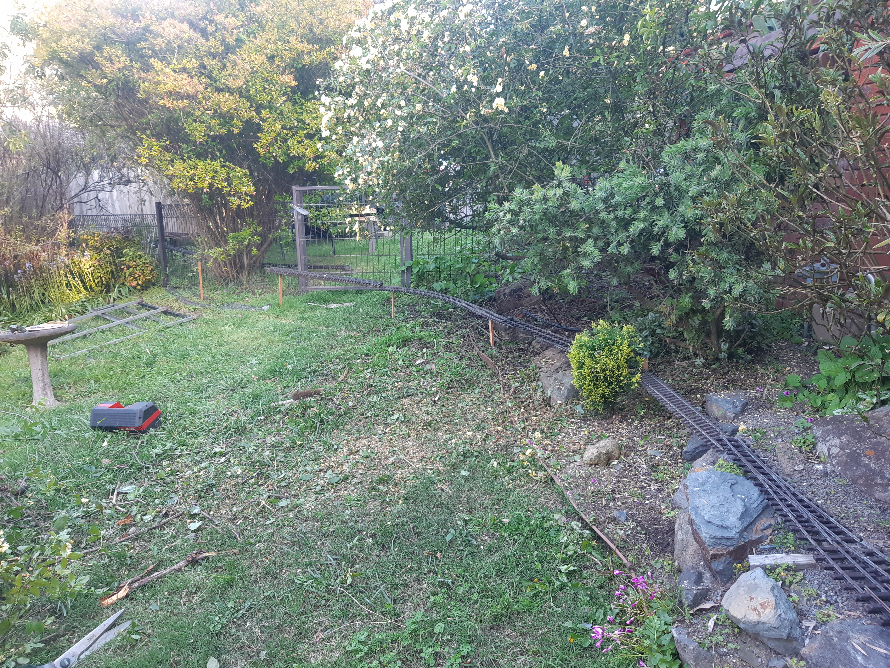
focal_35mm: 26
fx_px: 668
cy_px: 334
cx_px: 445
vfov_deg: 53.1
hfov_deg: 67.3
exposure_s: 1/50
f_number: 1.7
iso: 50
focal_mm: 3.93
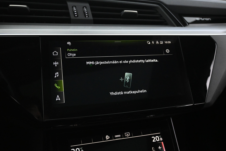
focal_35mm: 33
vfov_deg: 39.7
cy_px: 75
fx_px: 209
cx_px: 114
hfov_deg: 56.9
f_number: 4
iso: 5600
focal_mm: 21.5
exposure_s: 1/30
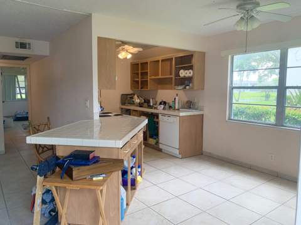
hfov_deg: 67.4
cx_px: 150
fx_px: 226
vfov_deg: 53.0
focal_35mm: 26
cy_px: 112
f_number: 1.8
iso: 32
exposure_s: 1/122
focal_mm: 4.25
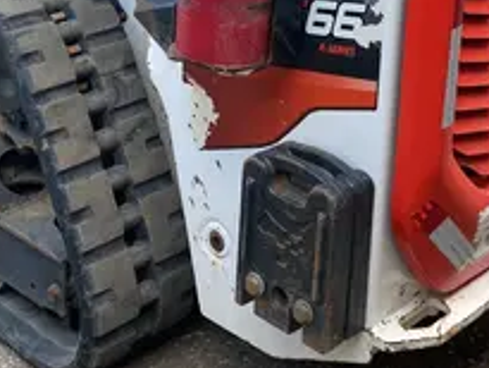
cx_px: 217
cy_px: -97
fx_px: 1060
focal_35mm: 75
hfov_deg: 26.0
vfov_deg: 18.4
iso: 20
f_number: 1.8
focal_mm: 3.99
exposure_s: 1/425
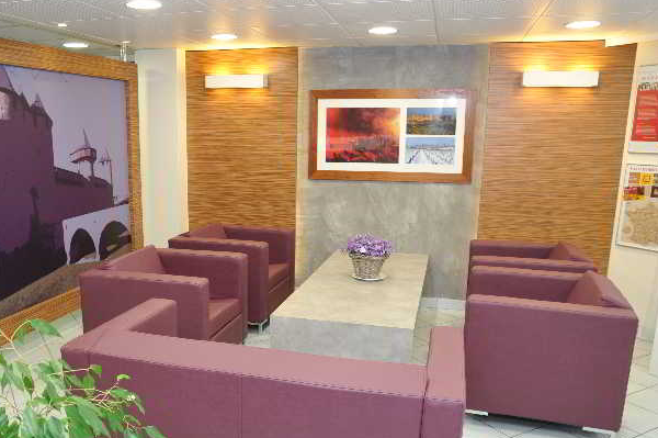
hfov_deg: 58.2
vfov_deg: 40.9
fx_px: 584
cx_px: 260
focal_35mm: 32
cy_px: 260
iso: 320
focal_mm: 24
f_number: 6.3
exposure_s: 1/20
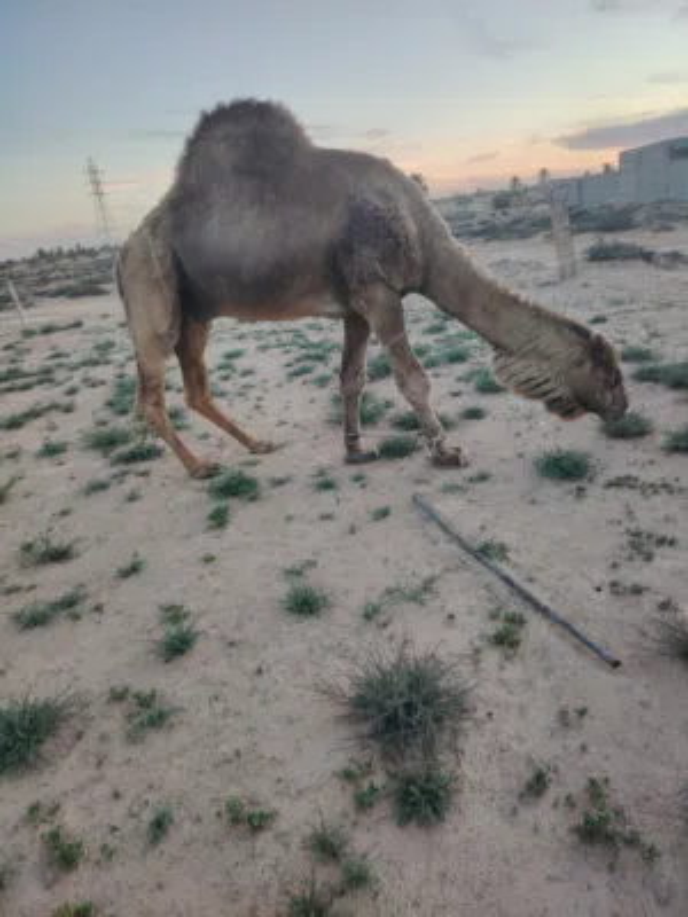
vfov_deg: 71.6
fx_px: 636
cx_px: 344
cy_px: 458
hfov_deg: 56.8
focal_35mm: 24
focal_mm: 5.25
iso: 206
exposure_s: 1/50
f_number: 1.75
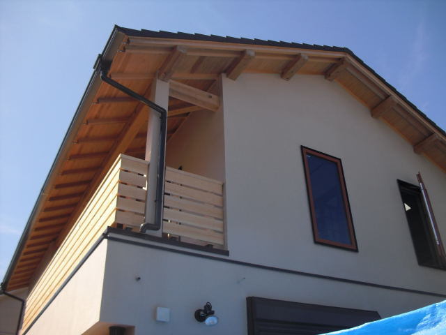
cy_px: 168
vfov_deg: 39.7
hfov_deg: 51.4
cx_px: 223
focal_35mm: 36
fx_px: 464
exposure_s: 1/160
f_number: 7.8
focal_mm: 6.3
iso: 100
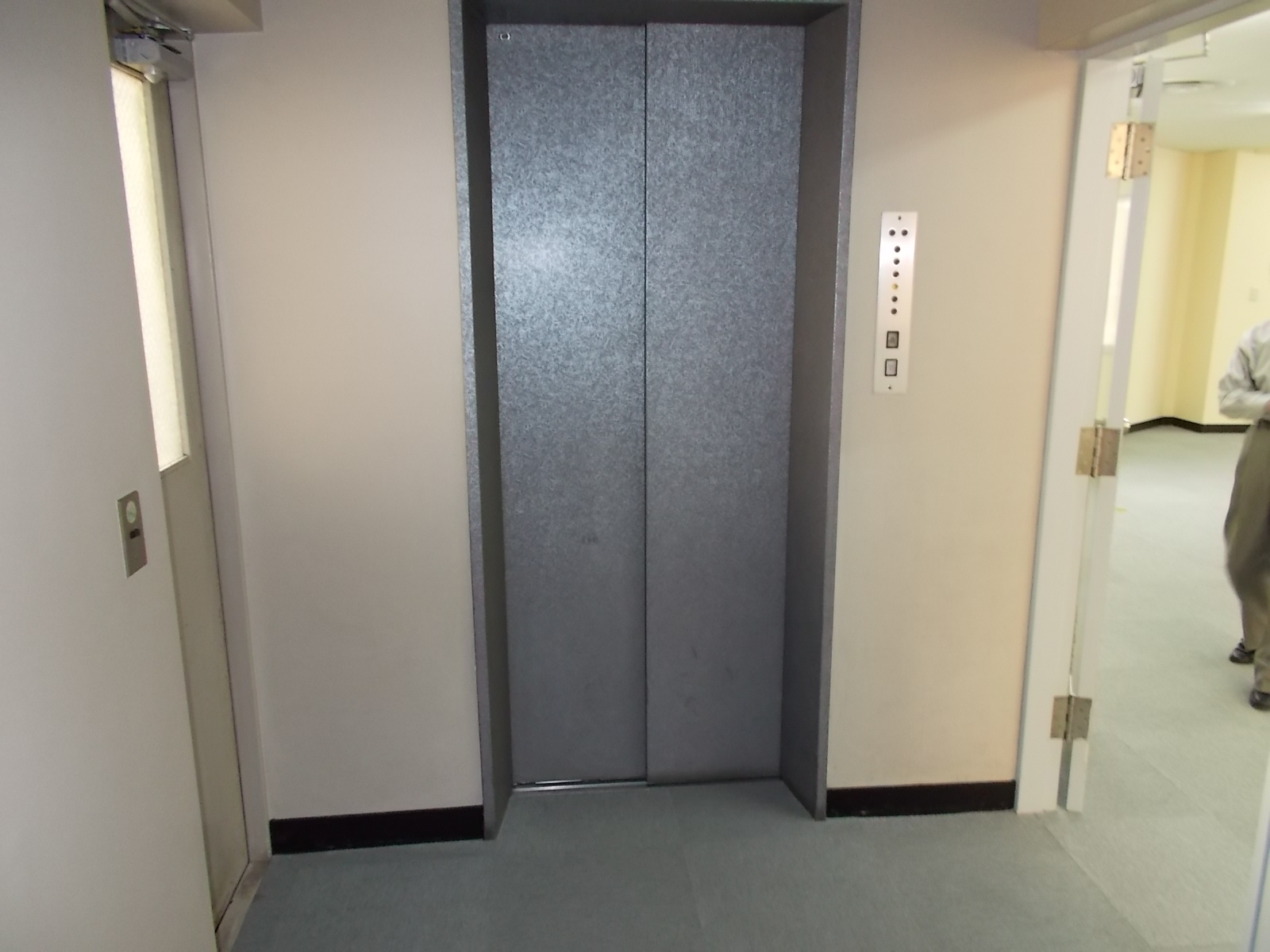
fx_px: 954
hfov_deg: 67.3
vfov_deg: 53.1
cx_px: 635
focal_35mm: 26
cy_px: 476
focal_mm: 4.6
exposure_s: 1/25
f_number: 3.2
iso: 200
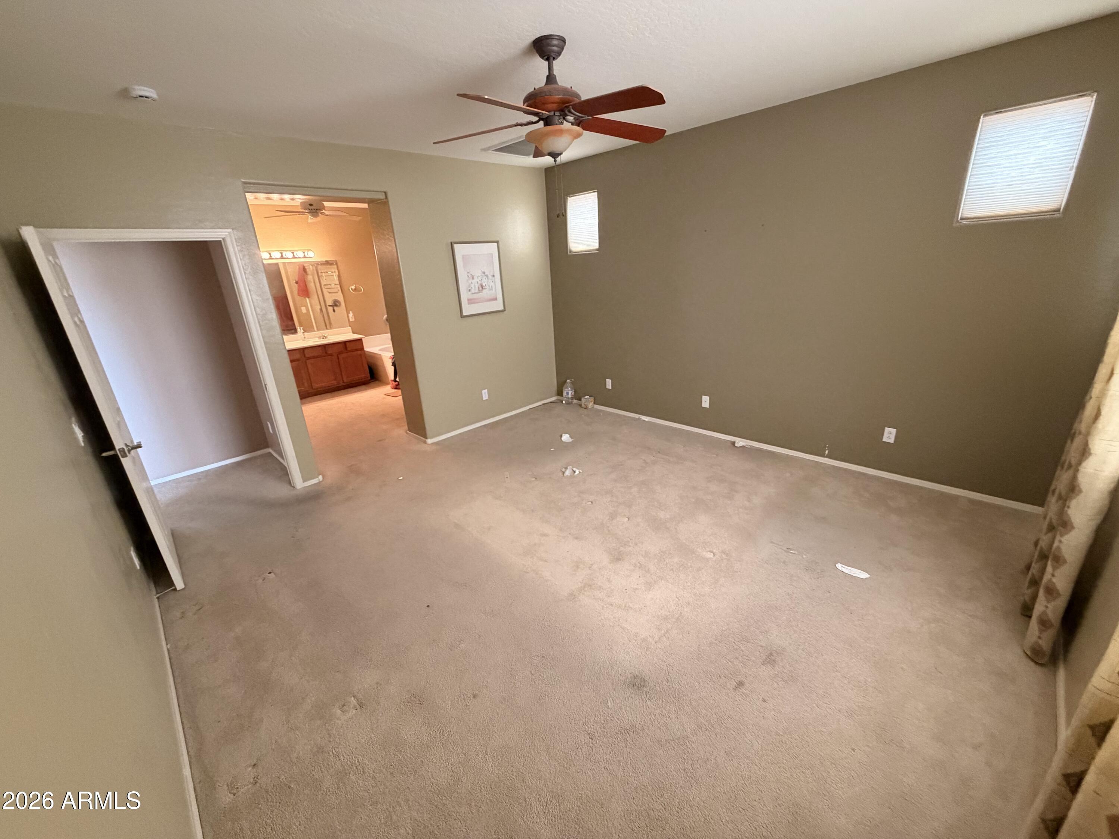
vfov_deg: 85.7
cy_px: 420
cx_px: 560
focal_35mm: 14
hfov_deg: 102.1
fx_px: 453
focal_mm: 2.22
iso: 500
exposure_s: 1/60
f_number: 2.2
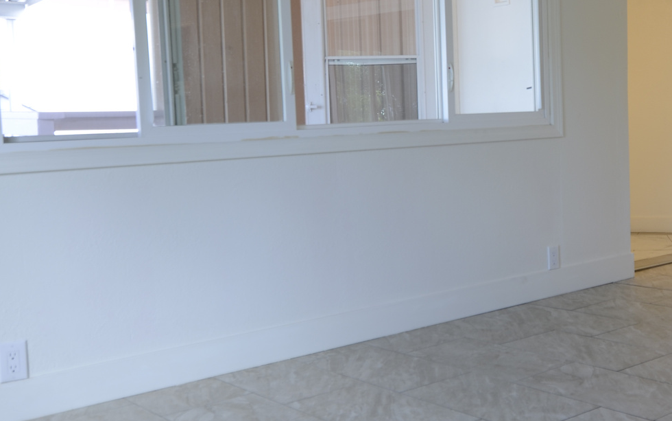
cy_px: 190
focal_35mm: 51
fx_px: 934
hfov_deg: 37.6
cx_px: 572
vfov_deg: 25.3
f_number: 3.2
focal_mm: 16
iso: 100
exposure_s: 1/40
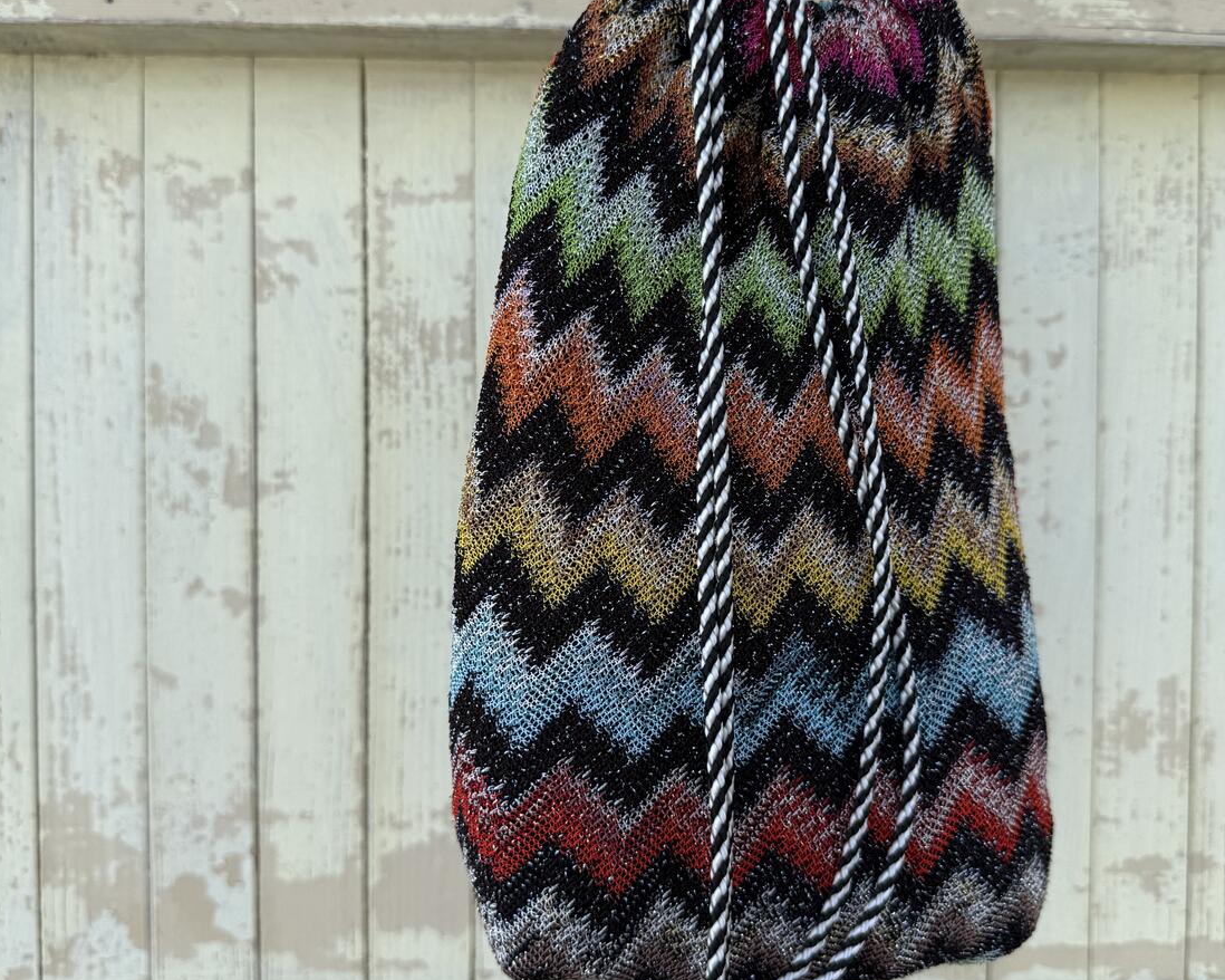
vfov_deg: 45.8
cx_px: 621
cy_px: 455
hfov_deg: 55.7
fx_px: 1160
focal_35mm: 32
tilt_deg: -7.9
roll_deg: -0.2
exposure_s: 1/878
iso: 80
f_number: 1.78
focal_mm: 6.76
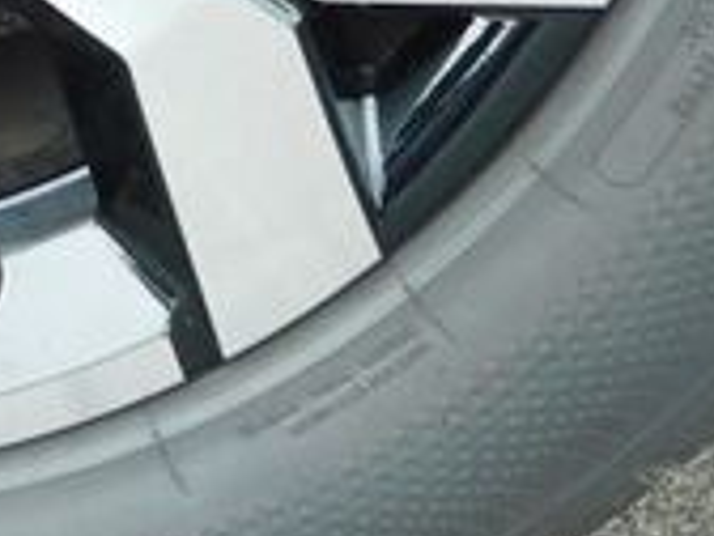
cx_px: -340
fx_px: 4414
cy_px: -472
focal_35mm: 214
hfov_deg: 9.0
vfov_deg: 6.8
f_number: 3.7
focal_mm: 8
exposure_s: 1/50
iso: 125
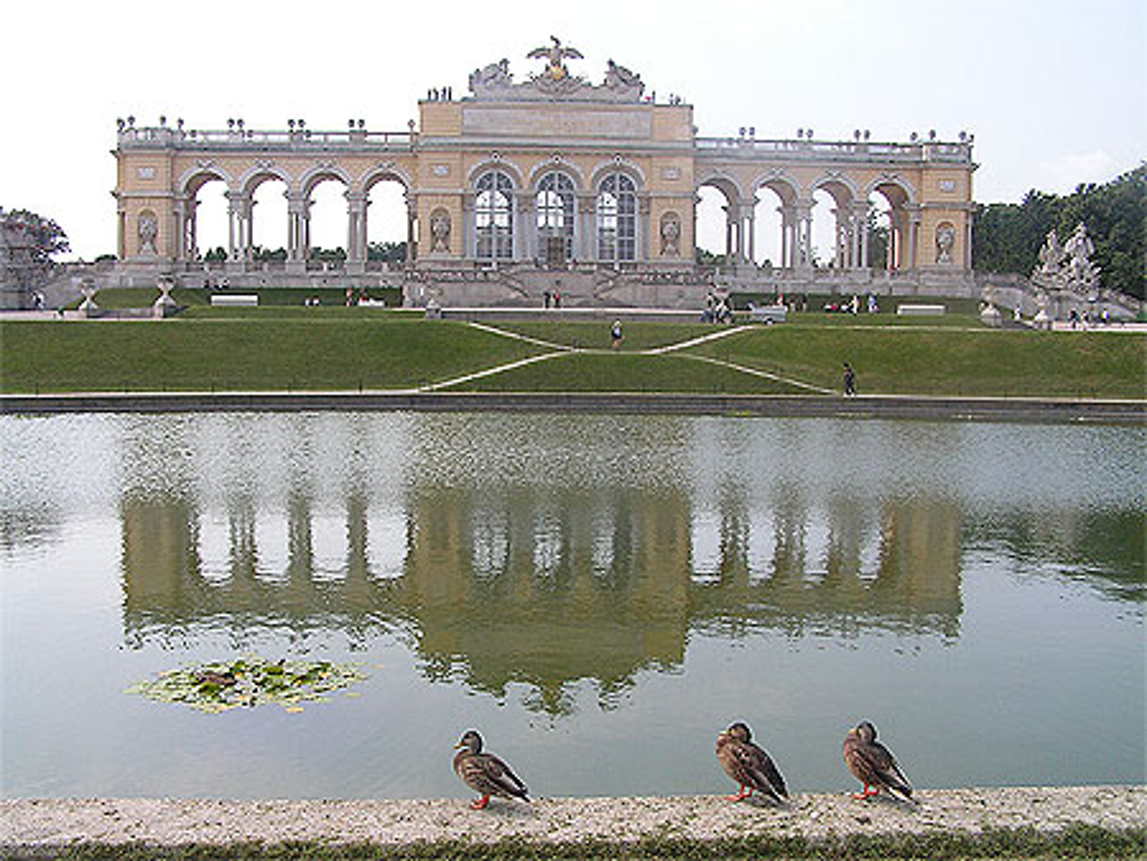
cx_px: 574
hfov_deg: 47.8
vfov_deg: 36.9
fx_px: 1293
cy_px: 430
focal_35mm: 39
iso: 50
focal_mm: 6.5
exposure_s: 1/320
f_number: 5.6
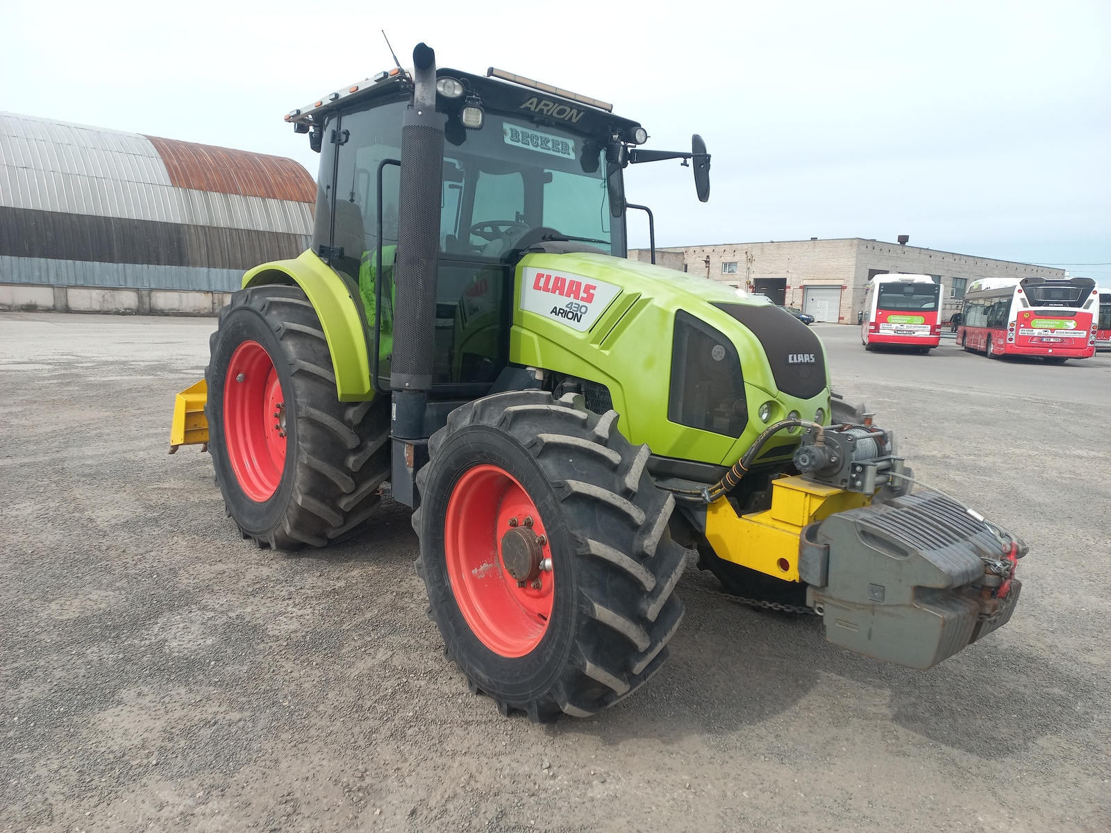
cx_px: 556
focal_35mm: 25
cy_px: 416
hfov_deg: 69.4
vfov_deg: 54.9
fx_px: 802
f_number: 1.8
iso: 25
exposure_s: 1/414
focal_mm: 4.6
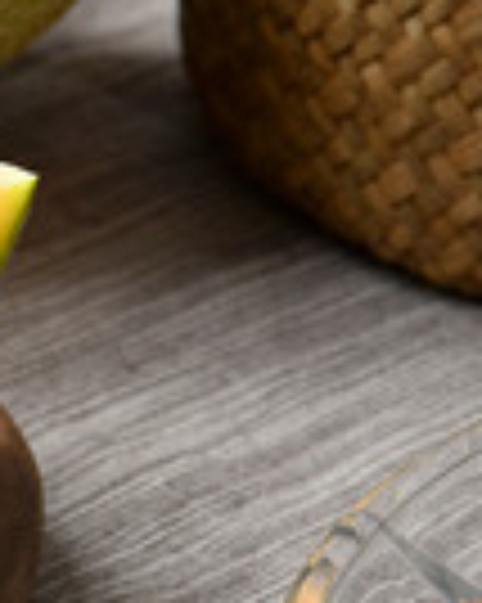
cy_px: 79
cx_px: -410
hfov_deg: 4.2
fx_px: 6552
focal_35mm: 367
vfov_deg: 5.3
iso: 100
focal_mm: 105
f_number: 13
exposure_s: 1/160
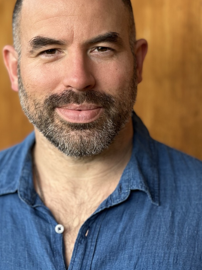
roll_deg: +0.7
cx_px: 93
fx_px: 833
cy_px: 89
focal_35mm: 107
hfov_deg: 13.8
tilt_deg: -6.9
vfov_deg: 18.3
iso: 40
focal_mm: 9
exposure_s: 1/121
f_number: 2.8
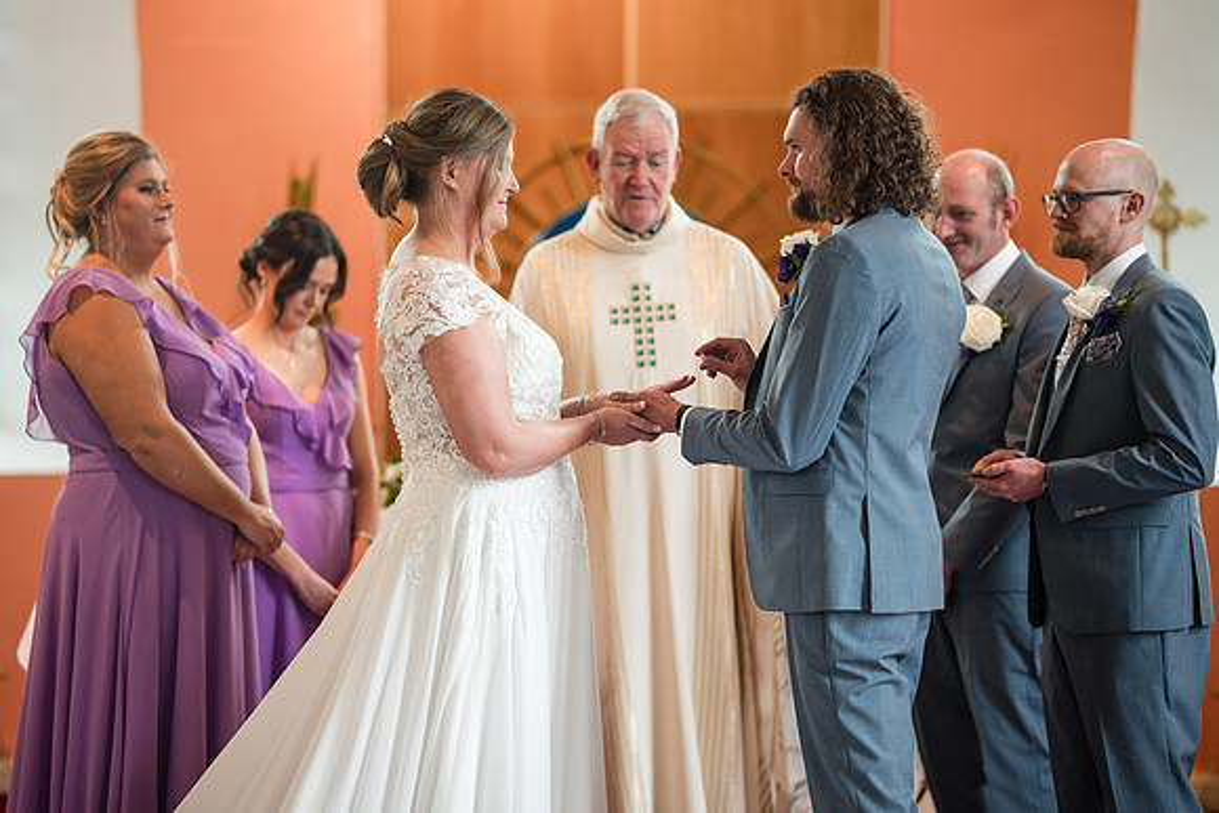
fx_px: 3030
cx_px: 578
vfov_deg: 15.3
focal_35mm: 89
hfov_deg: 22.7
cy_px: 385
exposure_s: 1/500
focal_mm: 85
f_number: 1.4
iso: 640
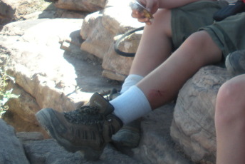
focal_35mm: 87
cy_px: -48
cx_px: 258
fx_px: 593
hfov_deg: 22.3
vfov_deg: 15.0
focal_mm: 6.3
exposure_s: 1/133
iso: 64
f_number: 3.5
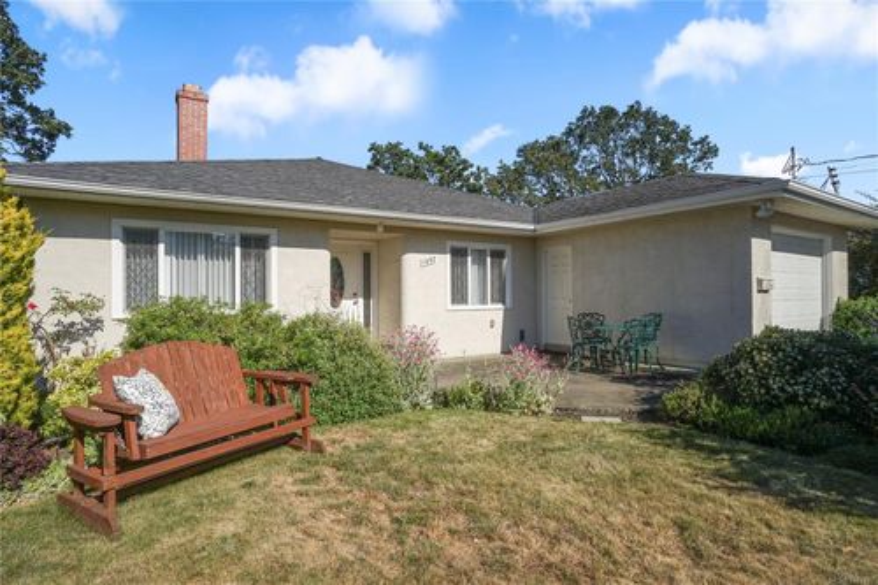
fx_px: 463
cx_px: 439
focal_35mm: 19
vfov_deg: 64.5
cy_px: 292
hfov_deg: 86.9
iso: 100
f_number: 10
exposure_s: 1/320
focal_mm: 19
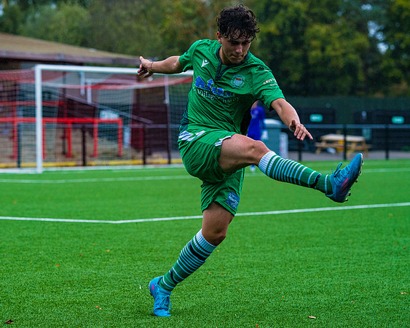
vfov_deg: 10.5
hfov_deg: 13.0
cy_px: 192
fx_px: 1791
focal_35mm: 148
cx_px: 108
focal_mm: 105
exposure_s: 1/2000
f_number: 4
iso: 1000
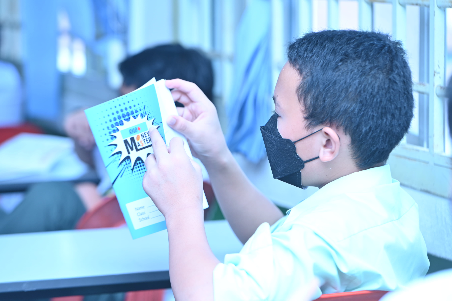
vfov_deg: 8.8
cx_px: 226
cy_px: 150
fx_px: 1945
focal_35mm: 155
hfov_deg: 13.3
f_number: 4
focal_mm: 155
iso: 500
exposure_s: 1/125
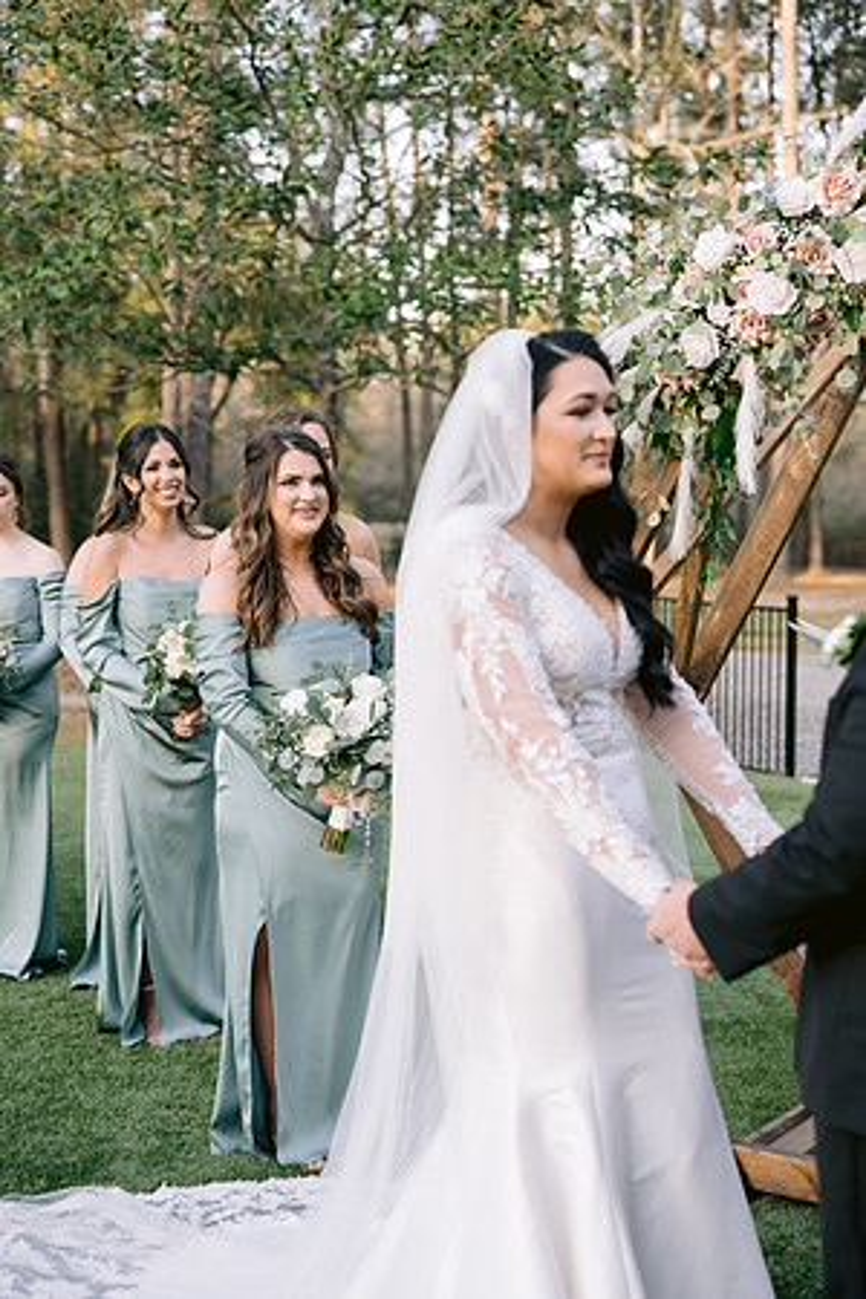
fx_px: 1804
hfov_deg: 27.0
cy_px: 650
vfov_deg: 39.6
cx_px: 433
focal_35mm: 50
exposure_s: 1/500
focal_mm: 50
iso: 400
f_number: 2.8
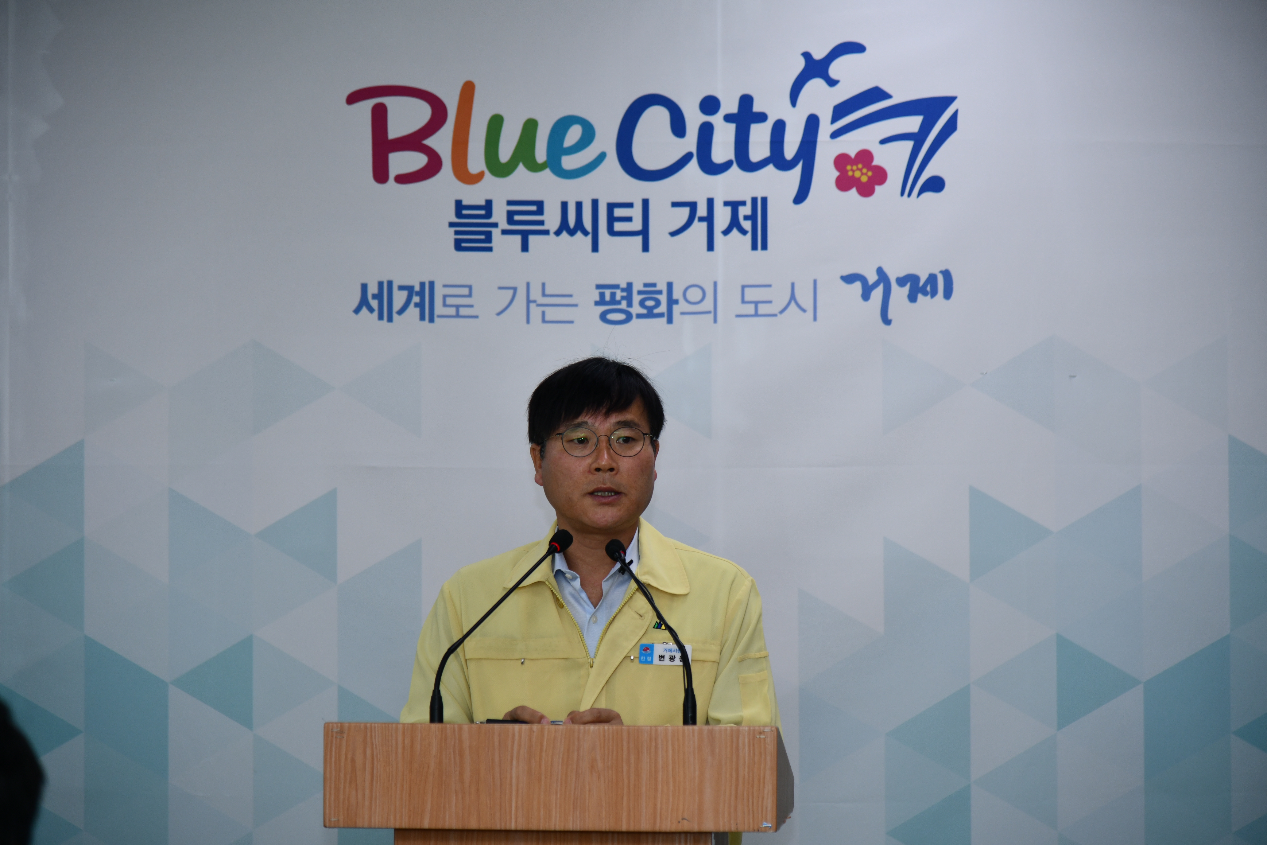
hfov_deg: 17.1
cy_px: 422
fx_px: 4223
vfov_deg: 11.4
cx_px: 634
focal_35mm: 120
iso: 500
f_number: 4
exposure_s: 1/250
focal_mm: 120
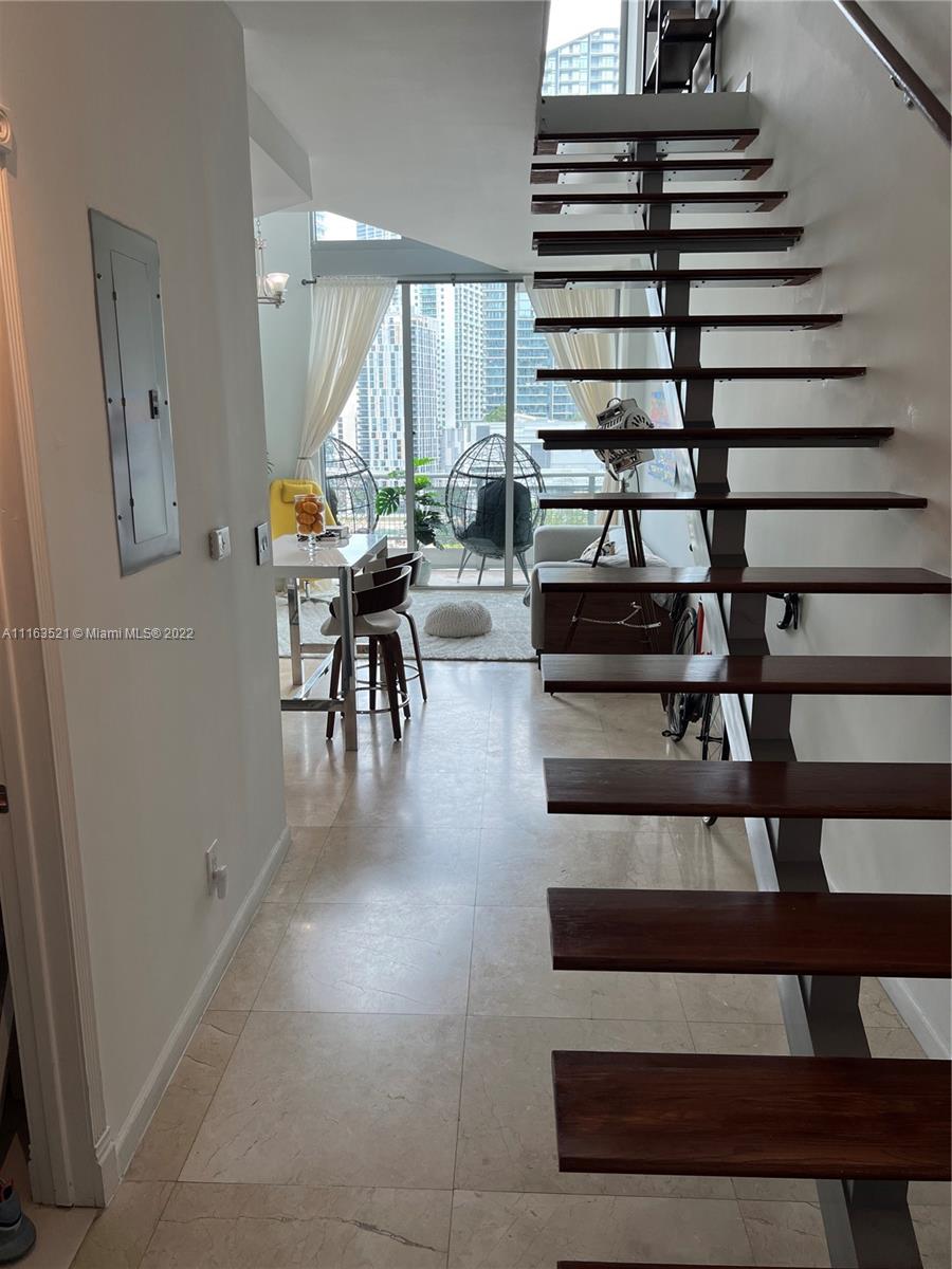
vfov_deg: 67.3
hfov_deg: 53.1
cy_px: 634
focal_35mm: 26
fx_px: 953
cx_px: 476
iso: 40
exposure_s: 1/216
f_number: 1.5
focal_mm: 5.7
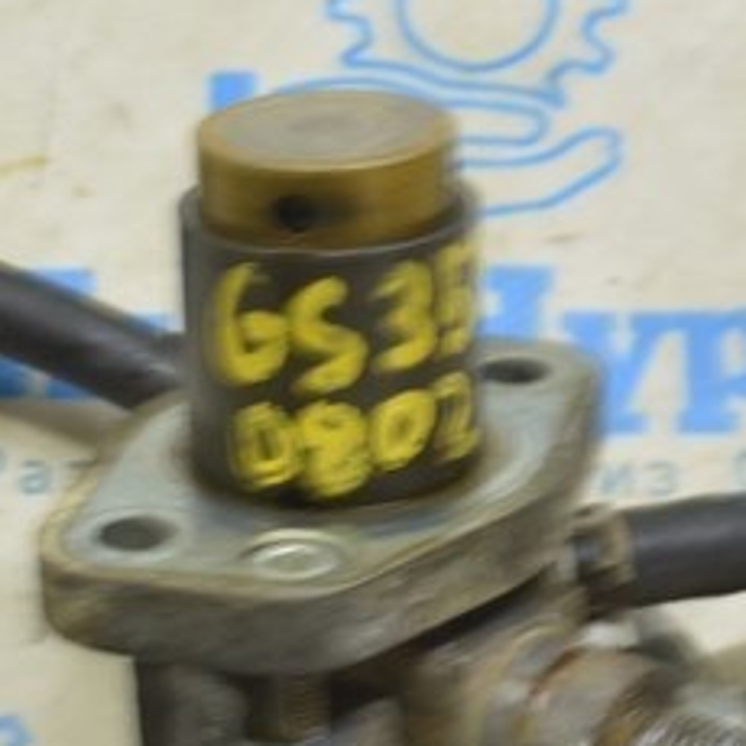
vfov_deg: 14.6
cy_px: 472
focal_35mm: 119
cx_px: 201
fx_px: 2899
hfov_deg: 14.6
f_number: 5.6
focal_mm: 21
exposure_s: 1/20
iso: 400
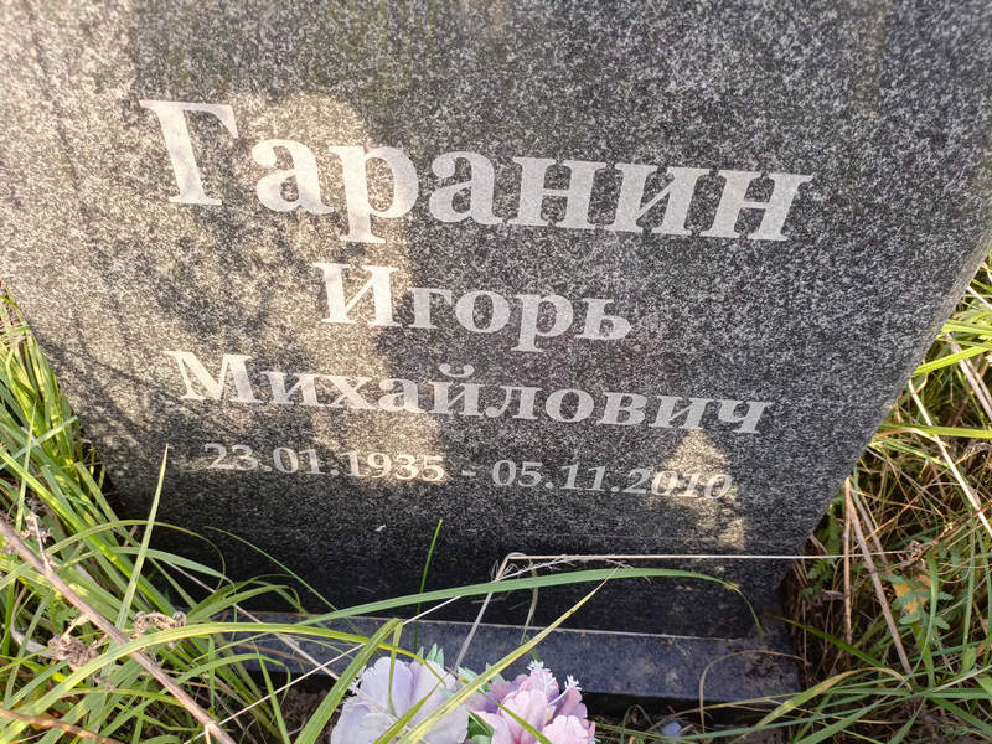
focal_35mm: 25
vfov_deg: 54.9
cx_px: 496
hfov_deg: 69.4
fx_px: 716
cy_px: 372
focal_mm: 4.76
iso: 175
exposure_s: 1/100
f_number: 1.69
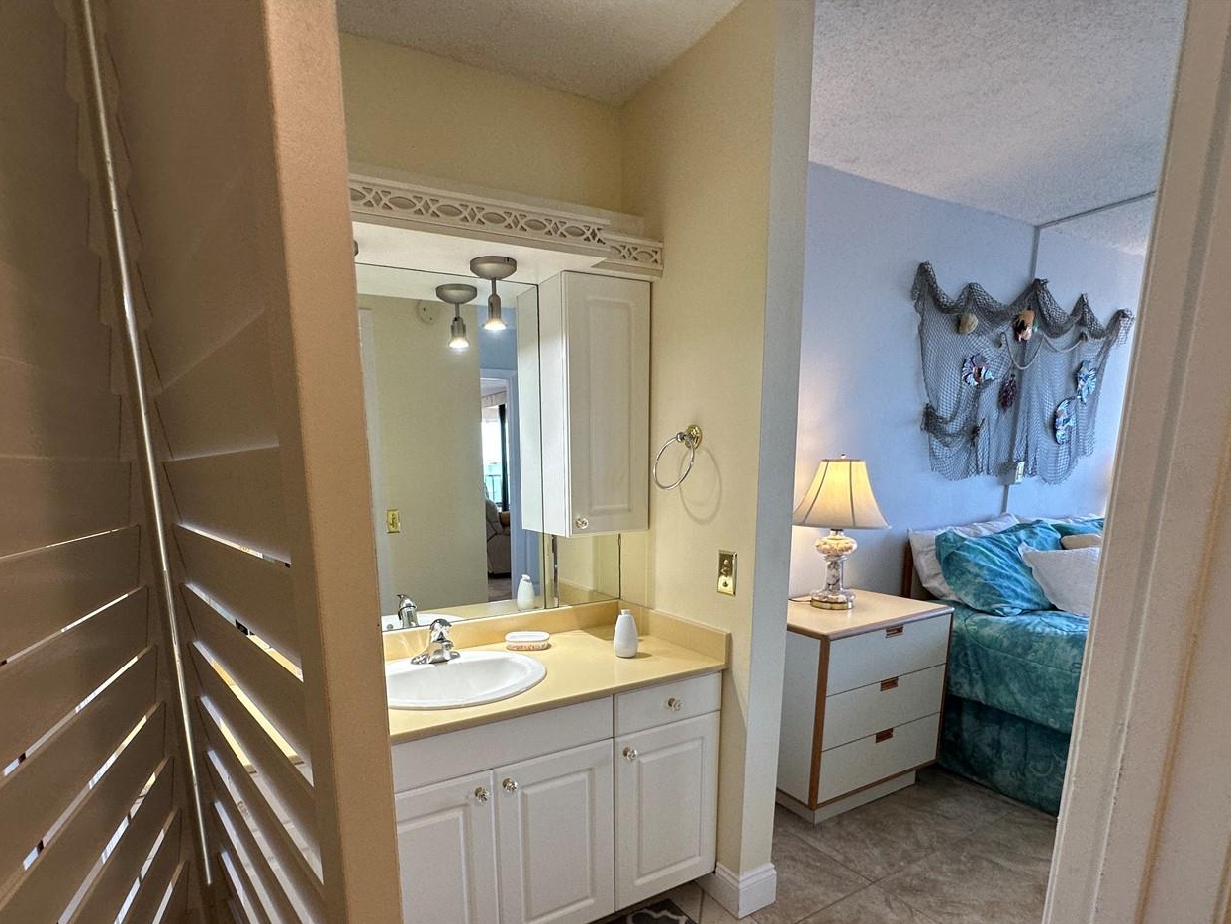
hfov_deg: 87.4
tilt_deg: -9.1
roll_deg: +1.3
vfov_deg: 70.1
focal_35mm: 18
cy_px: 592
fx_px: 640
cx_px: 549
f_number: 2.2
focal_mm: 2.22
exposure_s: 1/120
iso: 125
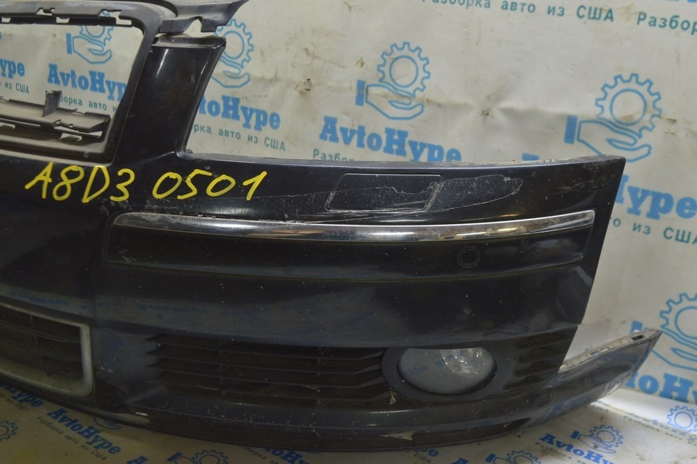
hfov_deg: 49.6
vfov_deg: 34.2
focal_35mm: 39
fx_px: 754
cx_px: 348
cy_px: 232
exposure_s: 1/20
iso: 400
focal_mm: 26
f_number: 5.6
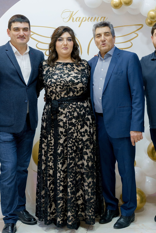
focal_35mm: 69
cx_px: 84
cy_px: 101
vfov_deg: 29.2
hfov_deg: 19.7
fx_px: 448
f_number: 4.5
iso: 3200
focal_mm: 37
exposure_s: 1/160
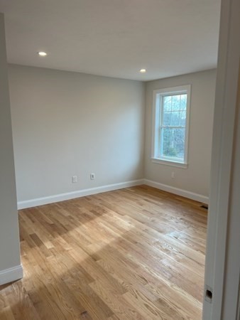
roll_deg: +0.1
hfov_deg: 53.1
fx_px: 240
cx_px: 120
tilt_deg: -6.5
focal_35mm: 26
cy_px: 160
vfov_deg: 67.3
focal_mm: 5.7
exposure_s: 1/251
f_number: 1.5
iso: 40
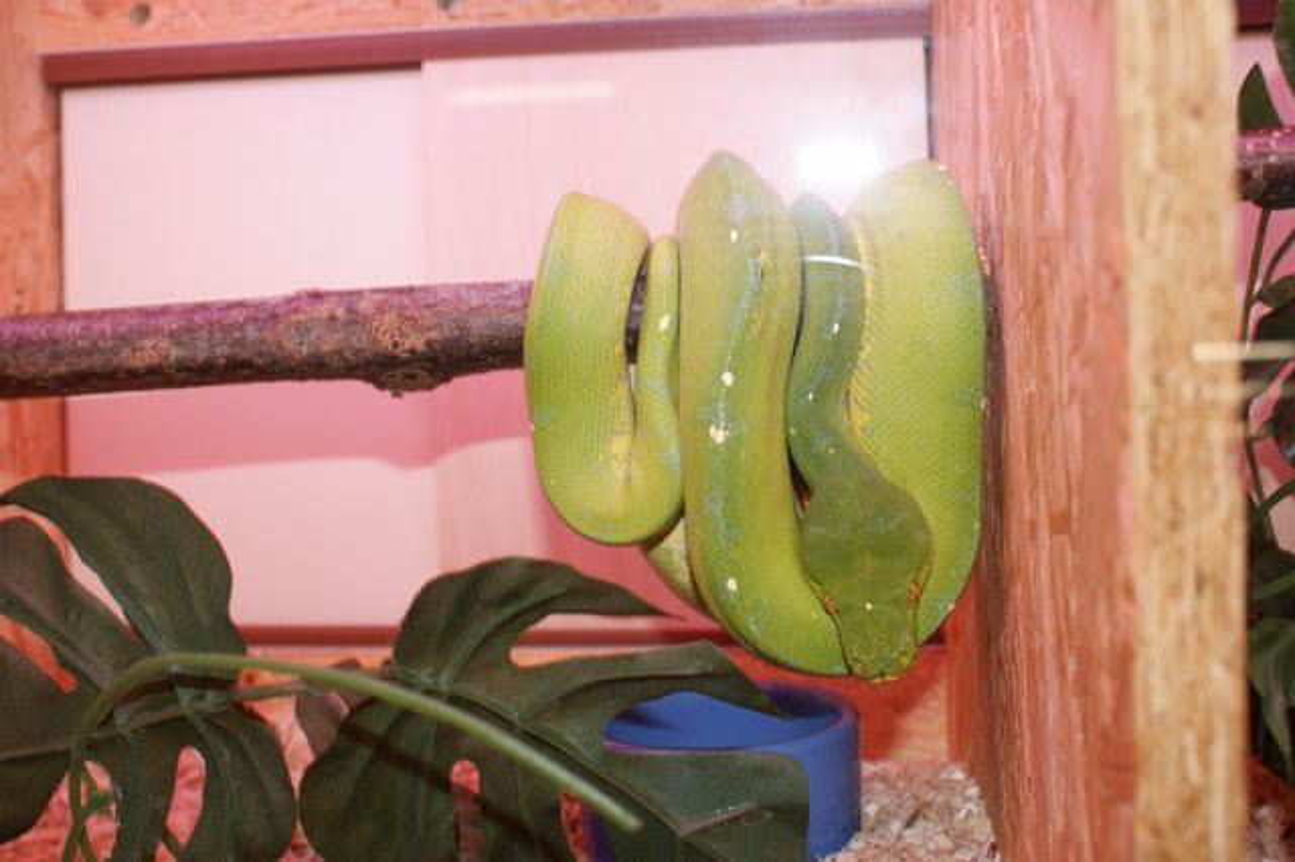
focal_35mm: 42
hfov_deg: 46.4
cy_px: 431
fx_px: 1510
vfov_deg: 31.9
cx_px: 648
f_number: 6.3
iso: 400
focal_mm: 28
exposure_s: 1/60
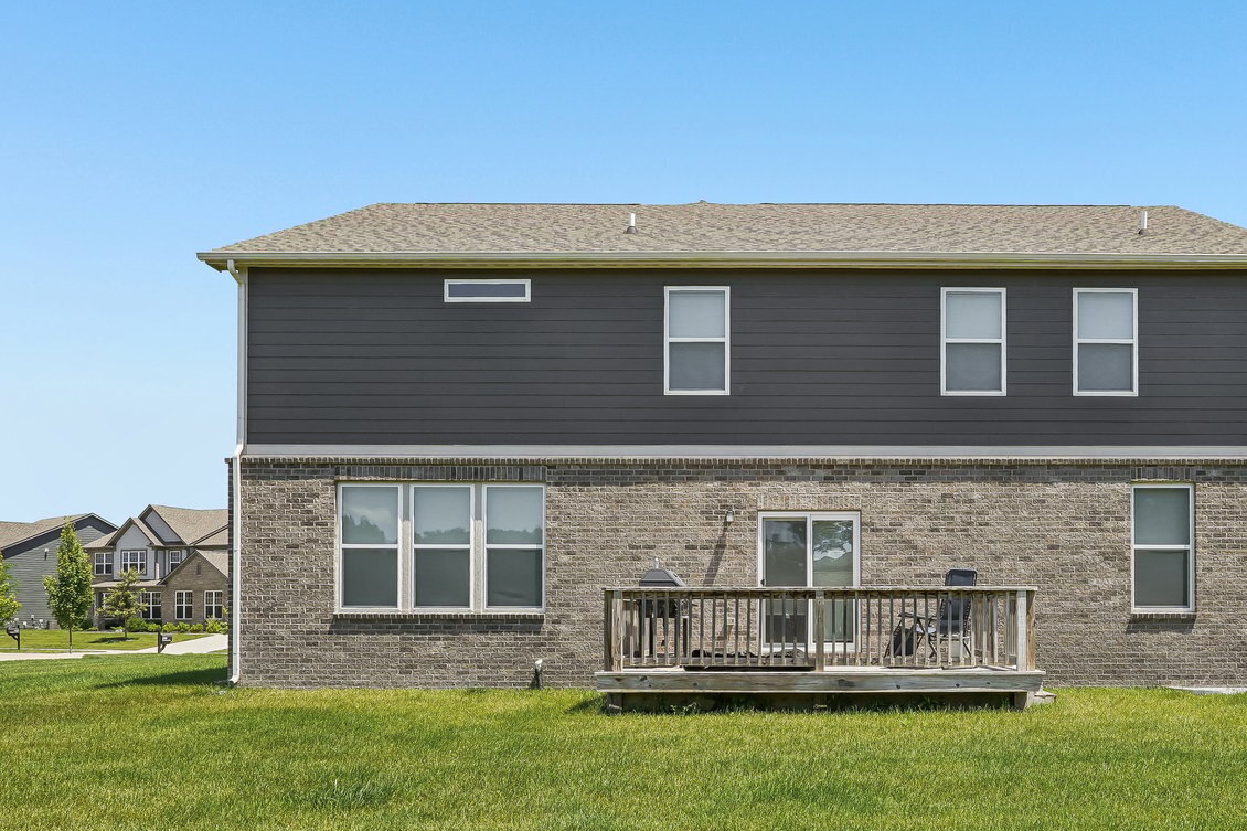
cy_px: 425
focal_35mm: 29
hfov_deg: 62.8
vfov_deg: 44.9
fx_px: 1004
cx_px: 777
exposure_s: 1/200
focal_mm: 16
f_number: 8
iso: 100
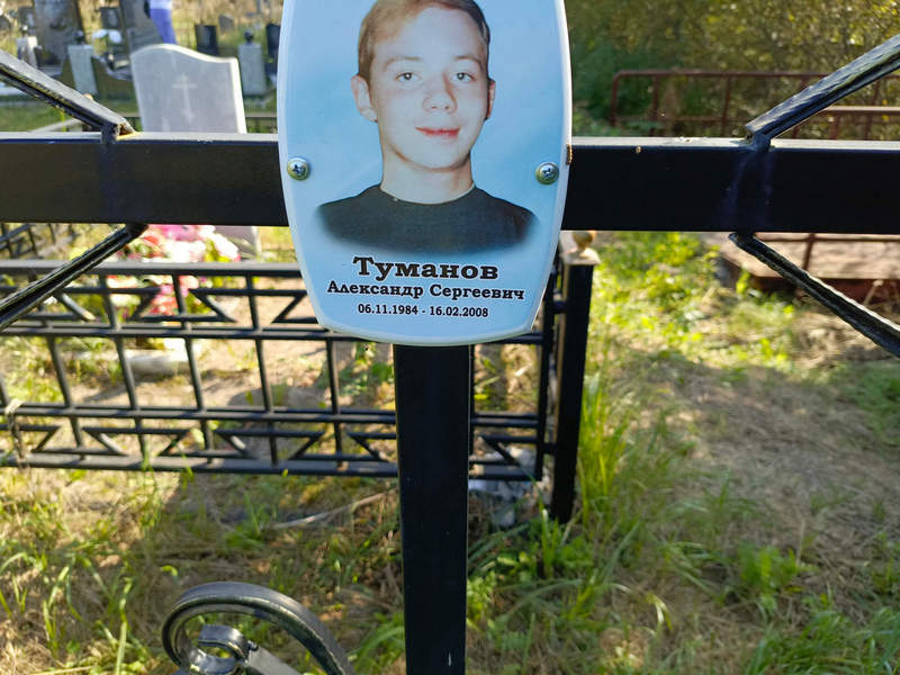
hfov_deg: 69.4
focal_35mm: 25
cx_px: 450
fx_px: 650
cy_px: 338
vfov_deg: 54.9
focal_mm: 4.76
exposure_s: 1/246
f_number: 1.69
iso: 112
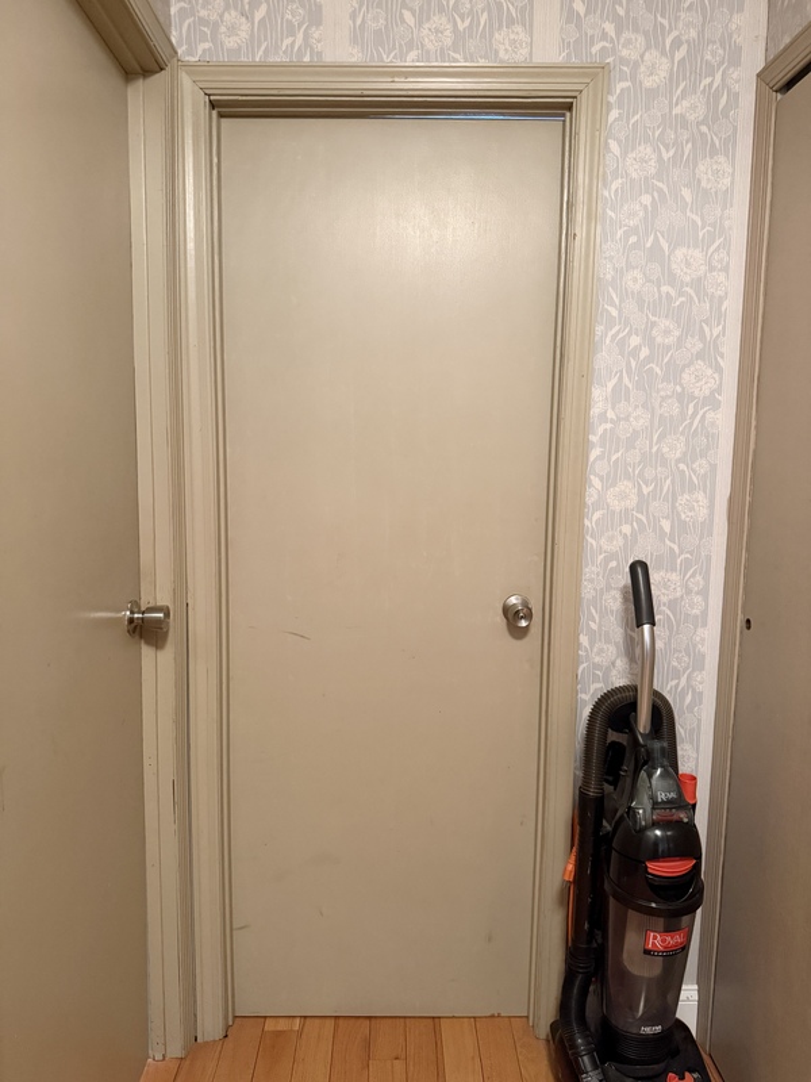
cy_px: 541
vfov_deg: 71.6
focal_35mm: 24
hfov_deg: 56.8
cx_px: 406
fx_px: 750
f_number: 1.78
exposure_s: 1/40
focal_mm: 6.76
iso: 800
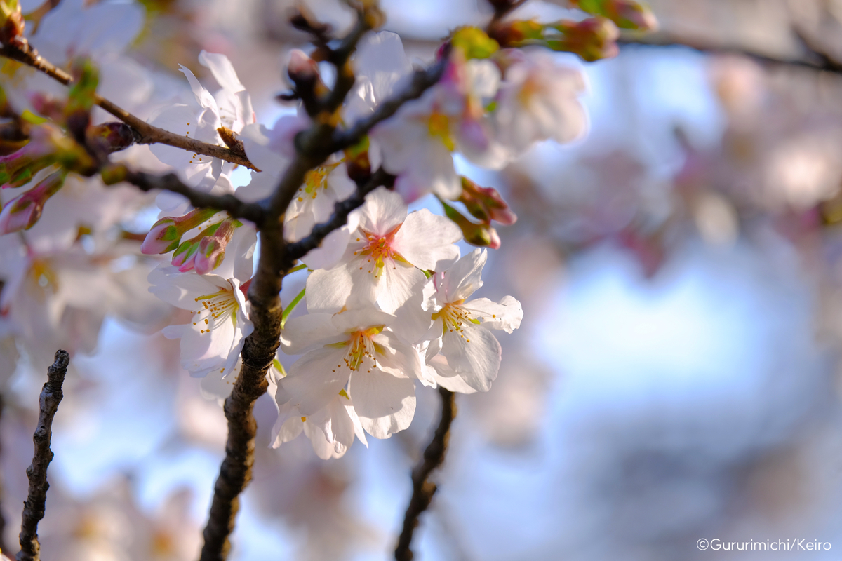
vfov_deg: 4.6
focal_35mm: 300
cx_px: 421
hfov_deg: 6.9
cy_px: 280
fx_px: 7016
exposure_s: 1/280
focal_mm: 200
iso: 200
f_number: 5.6
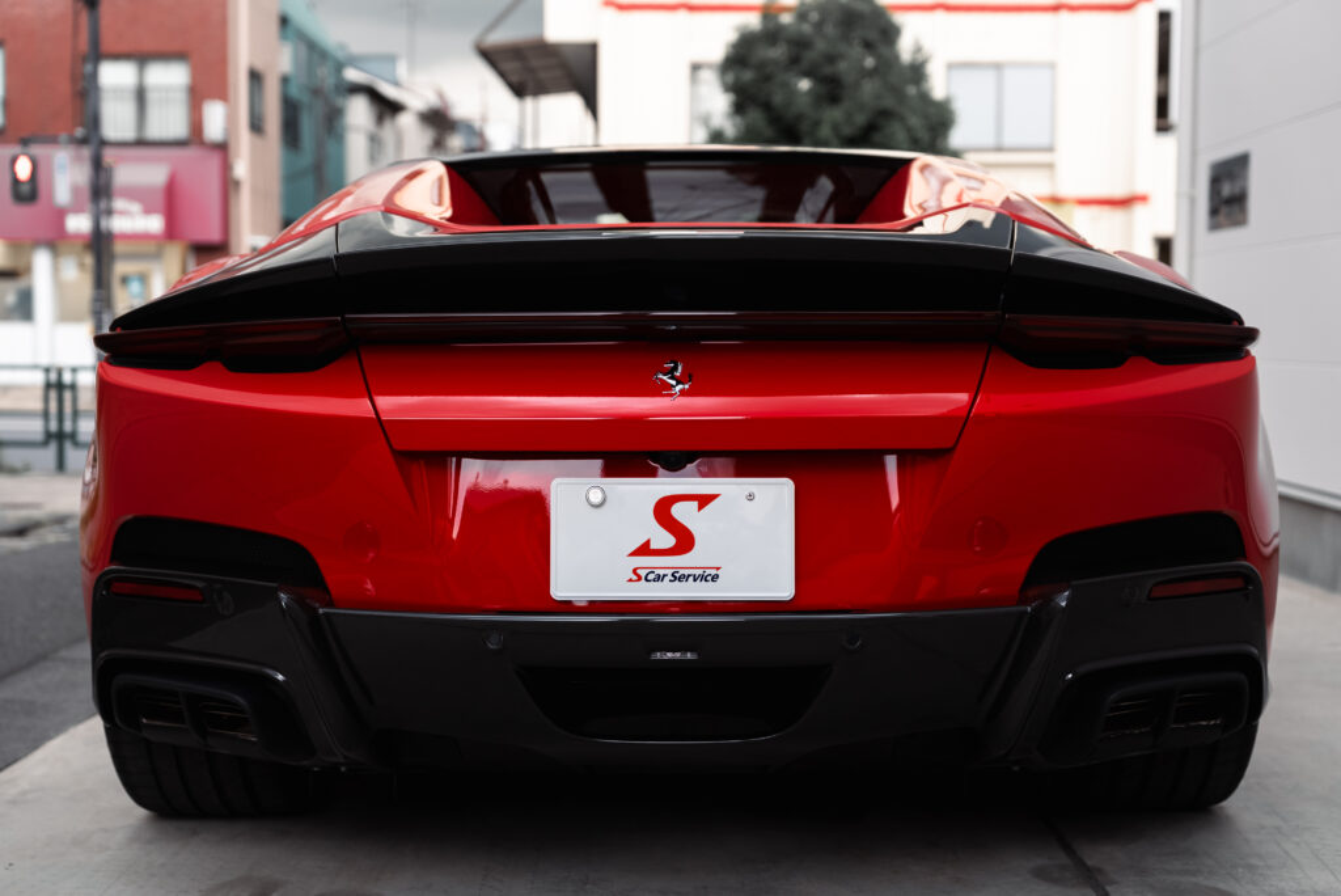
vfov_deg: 27.6
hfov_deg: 40.3
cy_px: 448
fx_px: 1826
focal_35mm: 49
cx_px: 670
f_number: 2.8
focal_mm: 49
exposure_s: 1/125
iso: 640
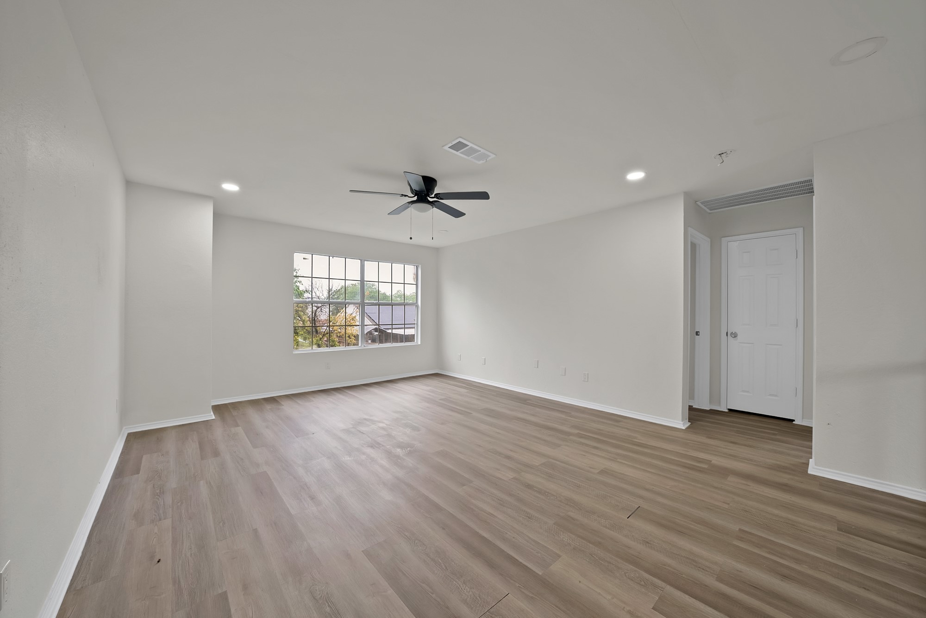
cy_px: 309
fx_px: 309
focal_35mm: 12
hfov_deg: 112.6
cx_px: 463
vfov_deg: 90.1
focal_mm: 12
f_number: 9
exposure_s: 1/6
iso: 640
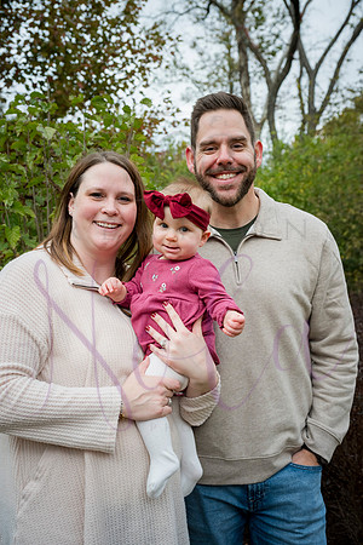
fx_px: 696
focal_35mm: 46
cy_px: 272
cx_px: 182
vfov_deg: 42.7
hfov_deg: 29.2
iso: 400
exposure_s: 1/500
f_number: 5.6
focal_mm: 46
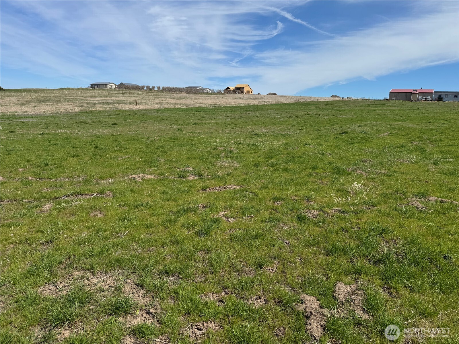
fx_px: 318
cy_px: 172
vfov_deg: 56.8
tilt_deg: -11.8
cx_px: 230
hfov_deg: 71.6
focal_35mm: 24
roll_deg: -3.5
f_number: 1.78
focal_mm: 6.76
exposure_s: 1/5814
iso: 80
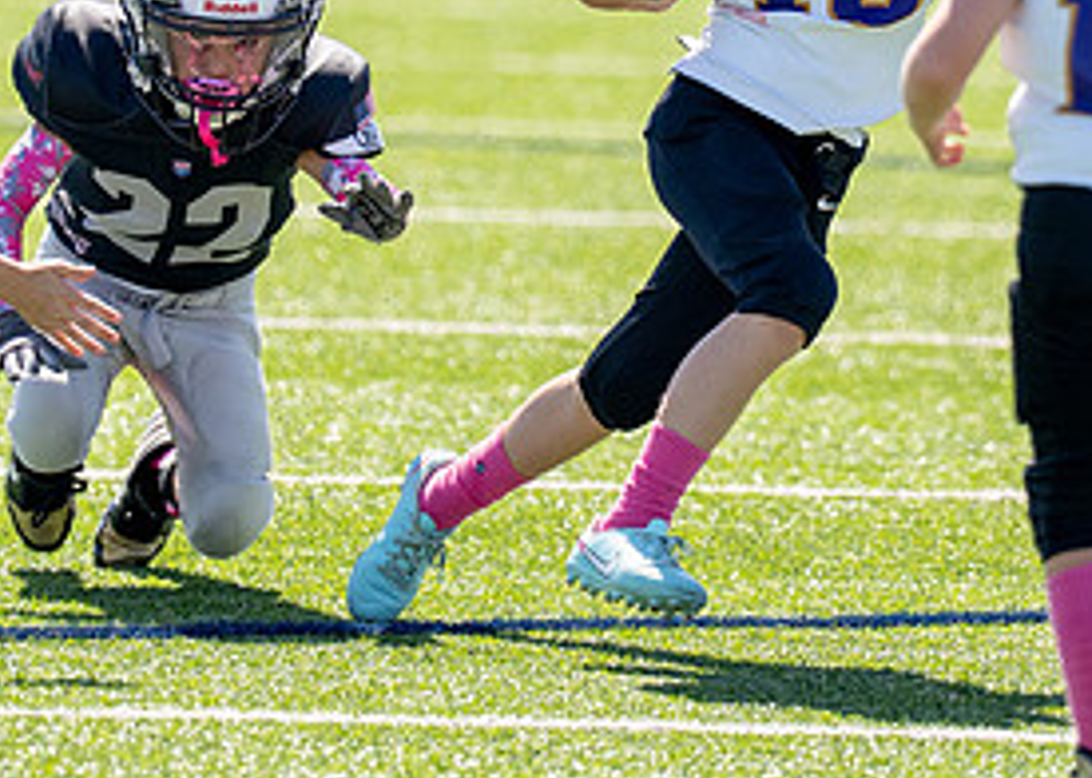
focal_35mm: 549
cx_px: 661
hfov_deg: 3.7
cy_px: -30
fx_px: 17014
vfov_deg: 2.6
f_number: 2.8
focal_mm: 163
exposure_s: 1/4000
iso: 200
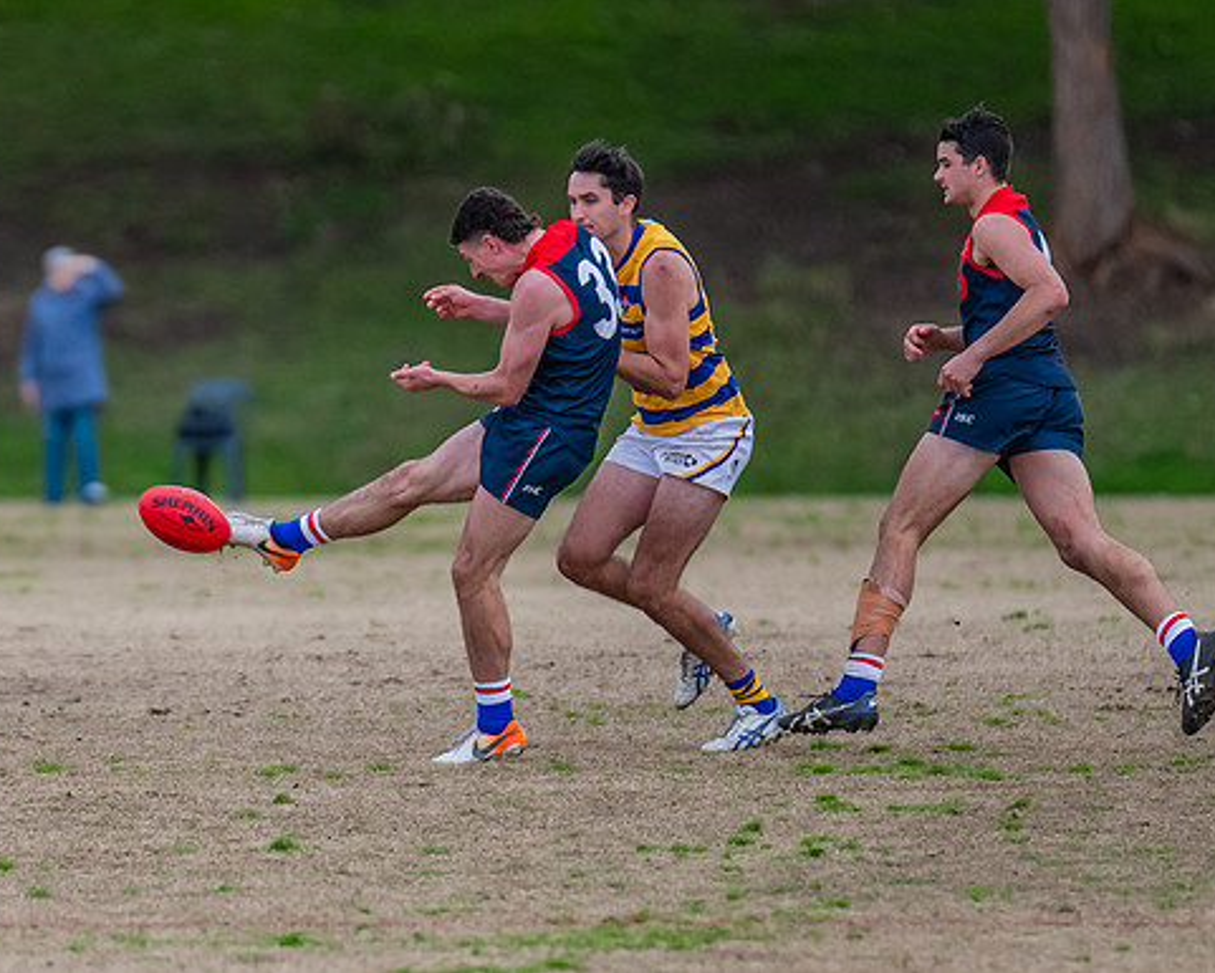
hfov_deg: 2.8
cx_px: 140
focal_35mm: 702
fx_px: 25249
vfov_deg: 2.2
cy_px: 495
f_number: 2.8
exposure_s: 1/2000
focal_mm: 300
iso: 1100
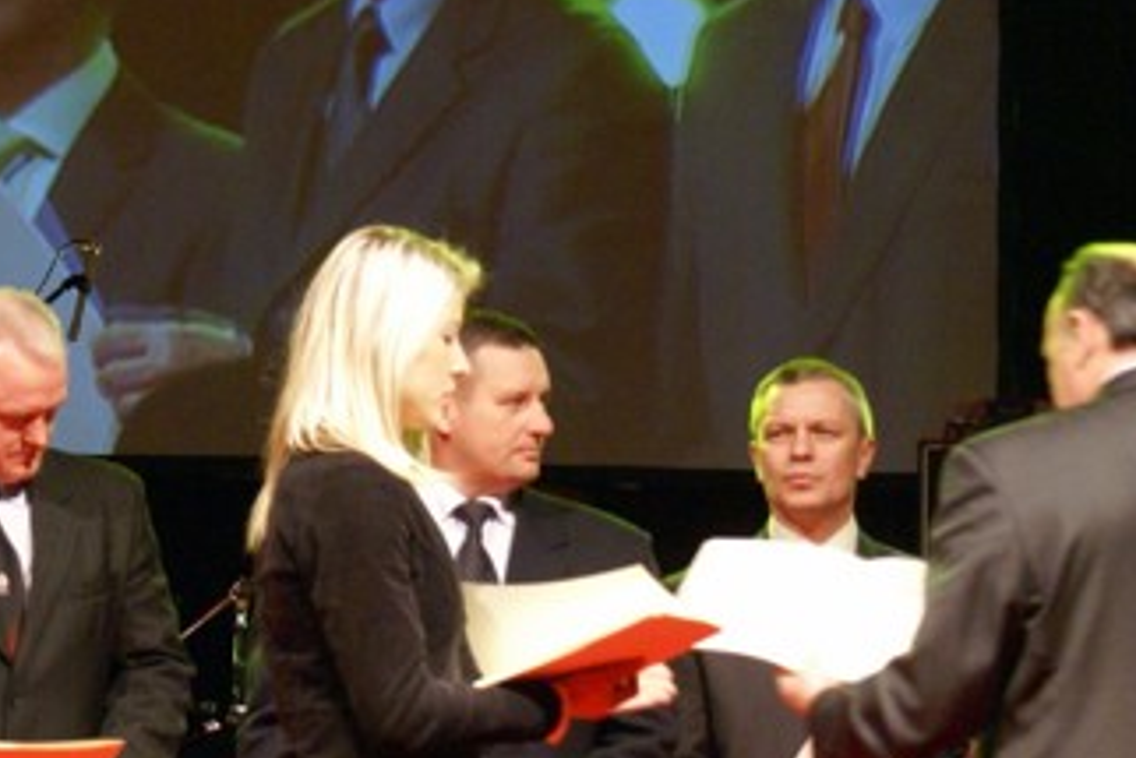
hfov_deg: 12.5
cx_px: 233
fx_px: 5146
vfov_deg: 8.4
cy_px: 645
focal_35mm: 163
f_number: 5.6
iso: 800
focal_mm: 50
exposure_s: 1/40
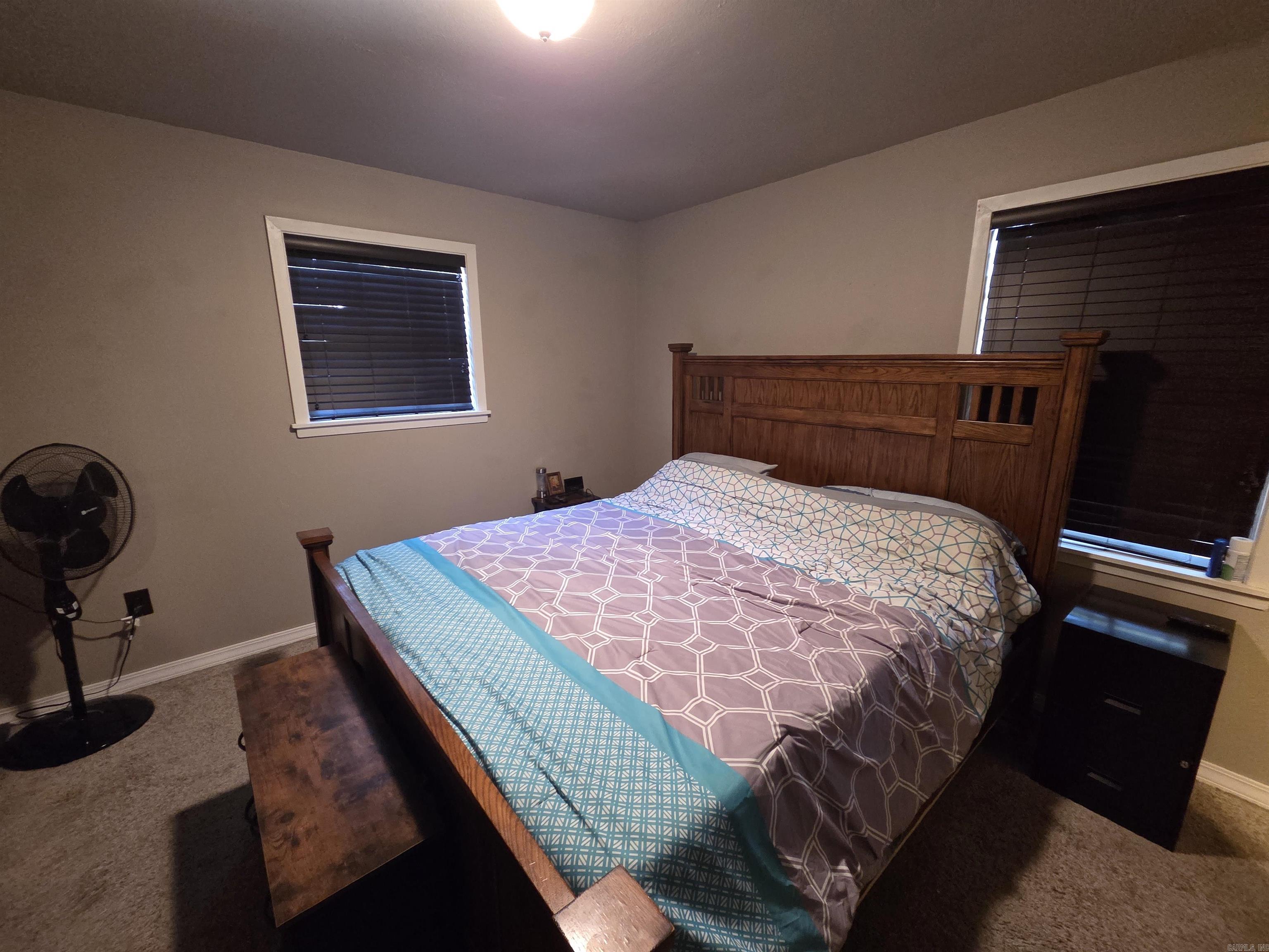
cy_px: 476
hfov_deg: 106.2
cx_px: 634
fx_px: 477
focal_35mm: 13
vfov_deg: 89.9
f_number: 2.2
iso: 1000
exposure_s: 1/60
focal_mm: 2.2
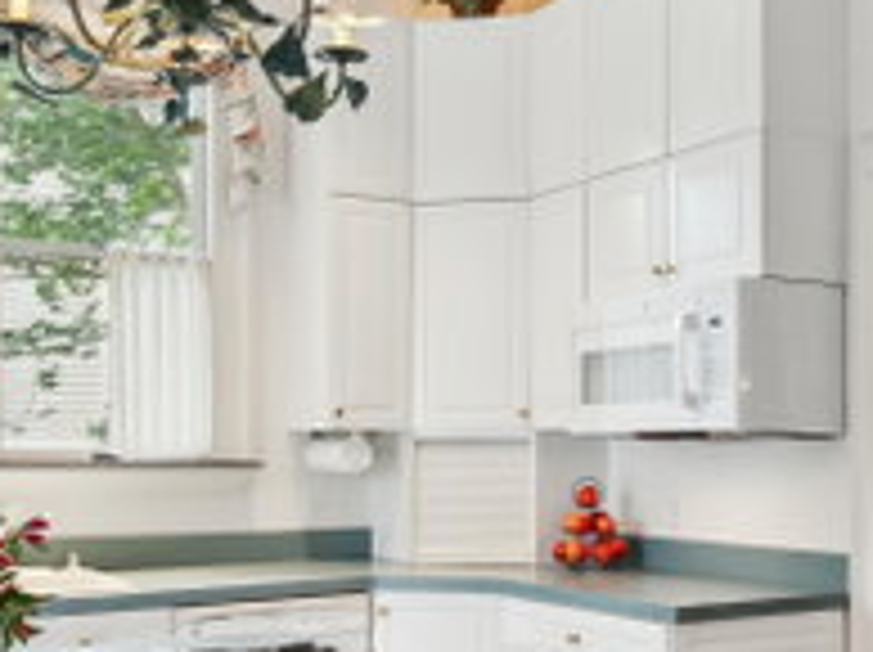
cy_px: 441
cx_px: 497
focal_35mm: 50
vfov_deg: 28.8
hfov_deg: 38.2
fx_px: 1259
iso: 250
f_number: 5.6
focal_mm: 14
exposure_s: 1/40
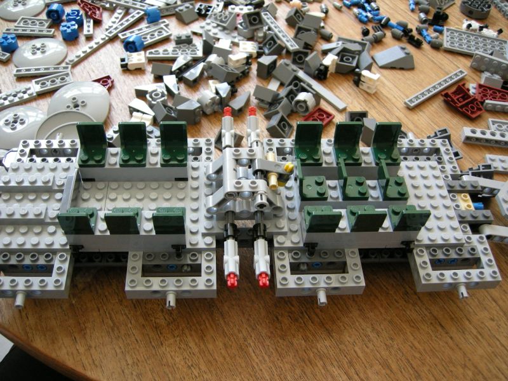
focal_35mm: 36
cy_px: 190
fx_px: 528
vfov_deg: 39.7
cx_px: 254
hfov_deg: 51.4
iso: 127
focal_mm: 7.5
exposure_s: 1/59.7
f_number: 2.7
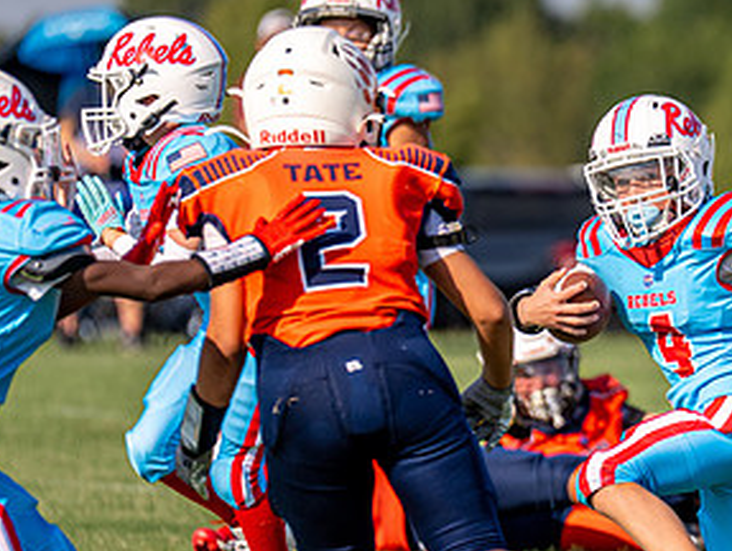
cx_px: 772
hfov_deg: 3.3
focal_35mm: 594
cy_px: 278
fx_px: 12577
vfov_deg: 2.5
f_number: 2.8
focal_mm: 200
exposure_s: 1/4000
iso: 160
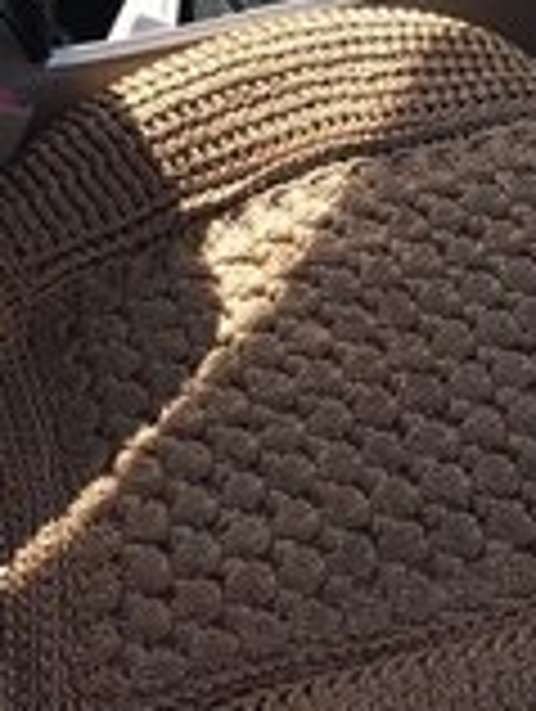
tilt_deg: -32.9
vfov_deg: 20.2
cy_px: -126
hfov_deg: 16.1
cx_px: 468
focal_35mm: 91
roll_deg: -2.1
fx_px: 1874
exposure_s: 1/672
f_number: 2.2
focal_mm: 4.15
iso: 32
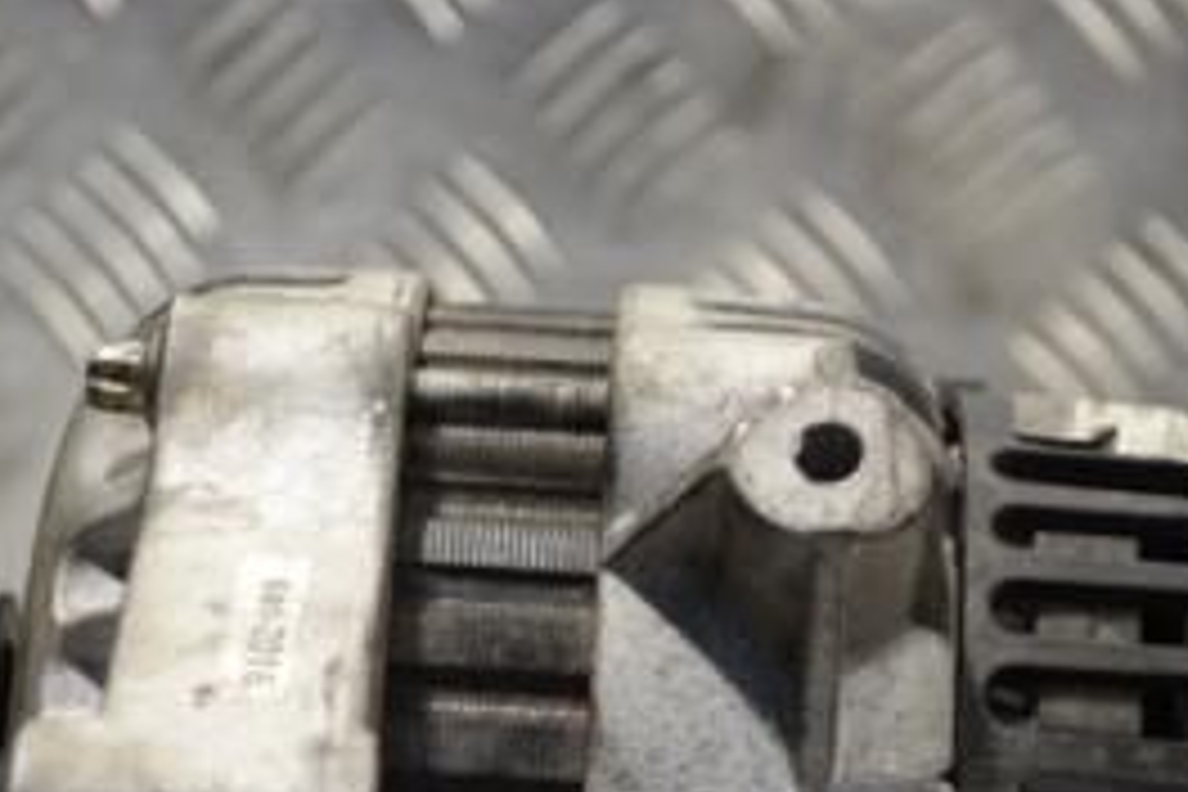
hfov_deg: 13.7
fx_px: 4950
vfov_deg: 9.1
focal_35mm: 150
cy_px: 855
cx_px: 590
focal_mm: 44
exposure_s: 1/30
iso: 180
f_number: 5.3
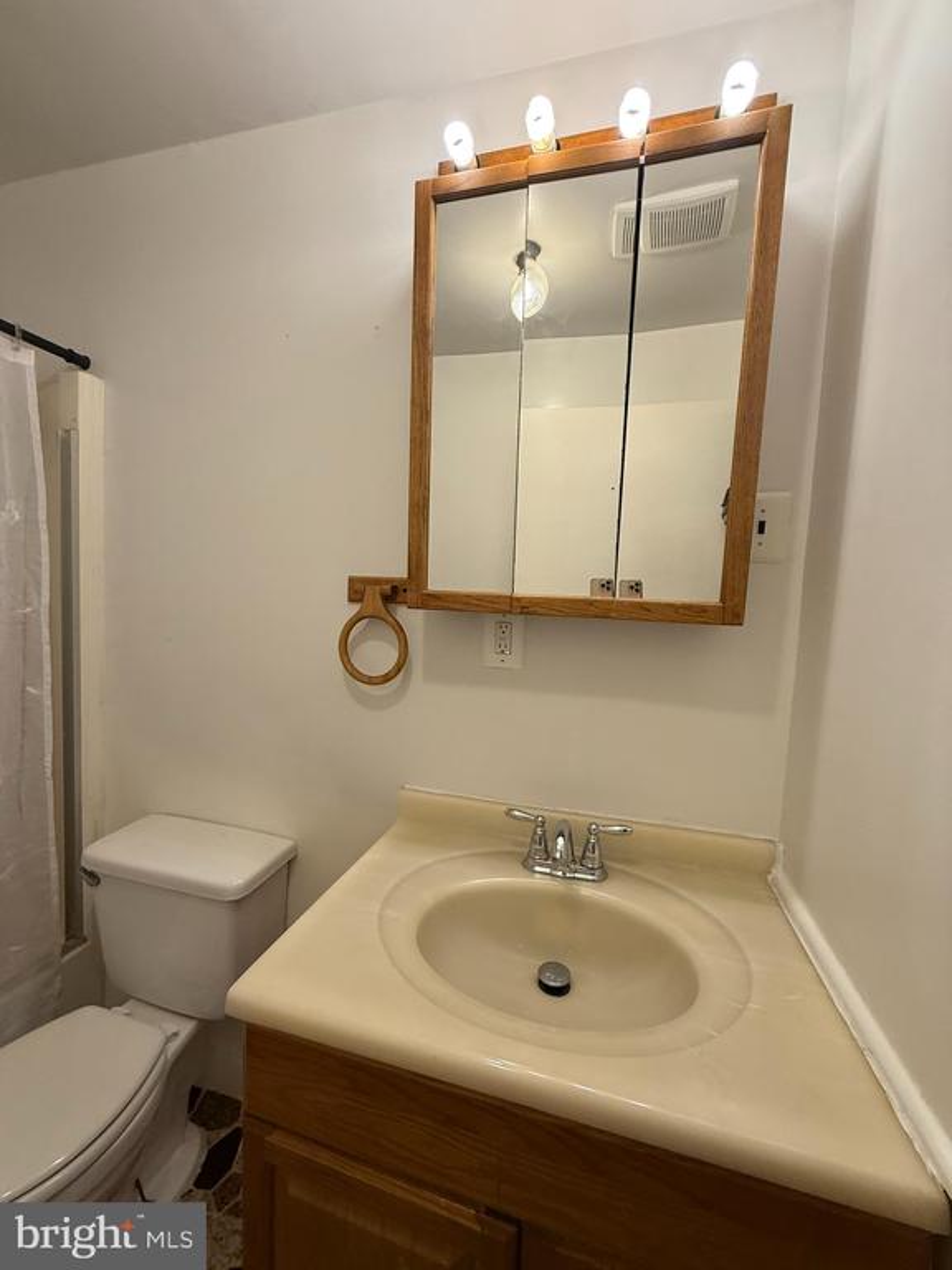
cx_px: 476
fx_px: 513
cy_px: 635
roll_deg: -3.4
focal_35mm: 14
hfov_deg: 85.7
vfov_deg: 102.1
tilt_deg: -4.1
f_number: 2.2
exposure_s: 1/120
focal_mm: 2.22
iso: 160
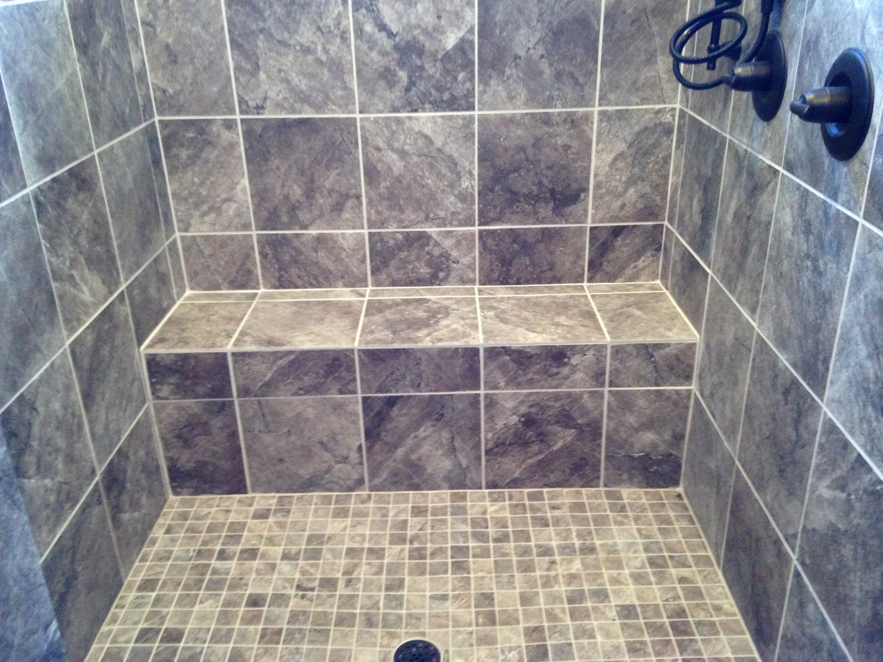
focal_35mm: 33
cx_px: 442
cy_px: 331
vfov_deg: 42.9
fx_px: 842
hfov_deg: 55.4
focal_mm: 4.12
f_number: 2.4
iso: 400
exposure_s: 1/15
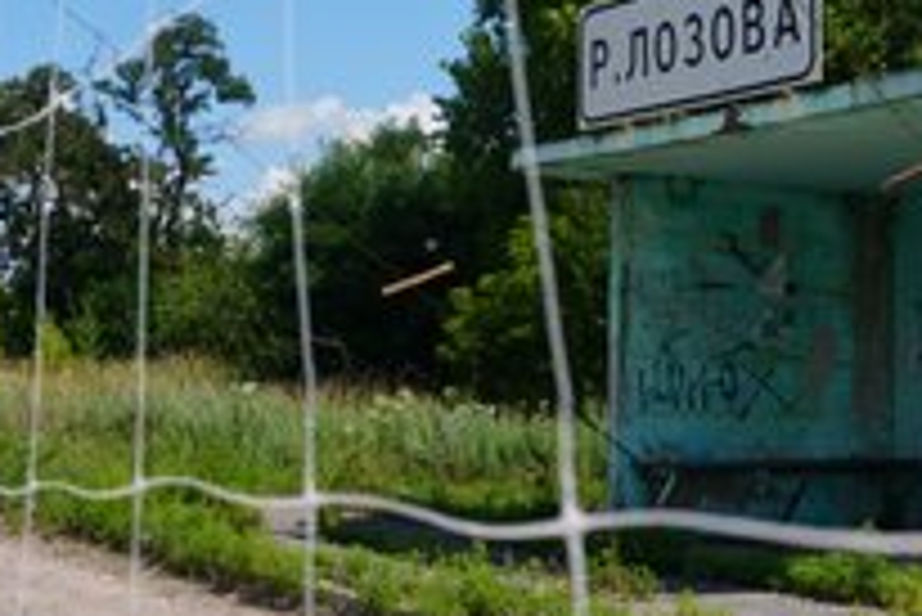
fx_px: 1896
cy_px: 205
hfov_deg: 27.2
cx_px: 598
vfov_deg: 18.4
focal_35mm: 74
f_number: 10
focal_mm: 38
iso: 80
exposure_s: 1/160
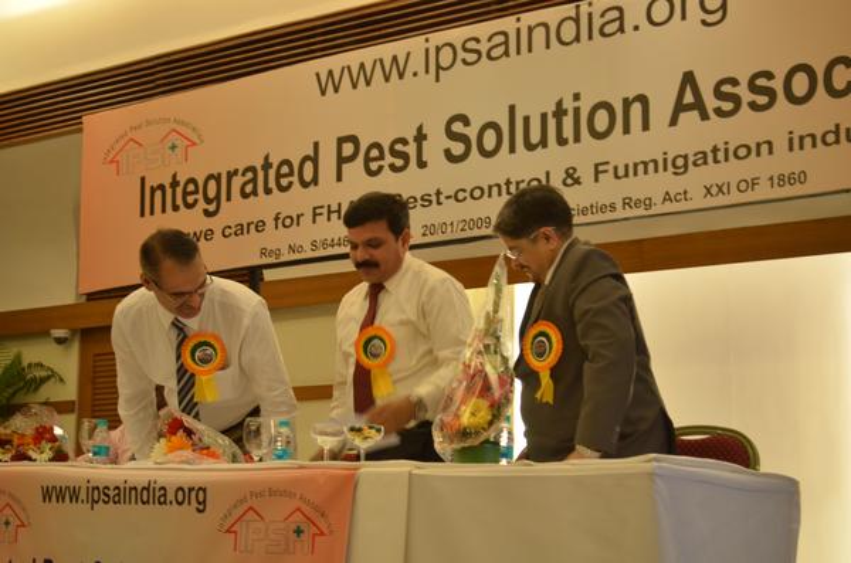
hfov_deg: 30.6
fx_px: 1556
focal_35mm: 66
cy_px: 282
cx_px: 426
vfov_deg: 20.5
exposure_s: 1/50
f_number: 5.3
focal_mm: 44
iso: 1000
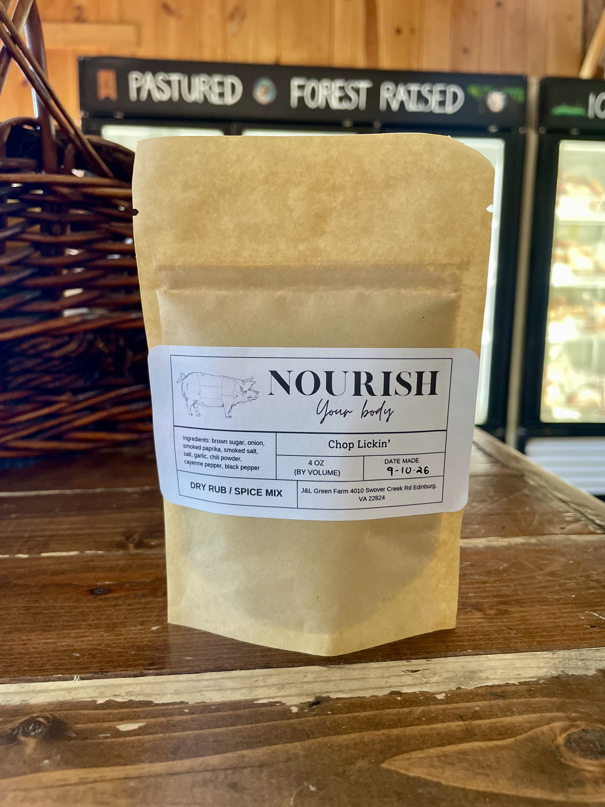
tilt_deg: -8.9
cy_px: 404
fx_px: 606
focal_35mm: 26
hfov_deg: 53.1
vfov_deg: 67.3
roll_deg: -0.9
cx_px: 302
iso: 320
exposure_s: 1/60
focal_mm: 4.2
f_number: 1.6
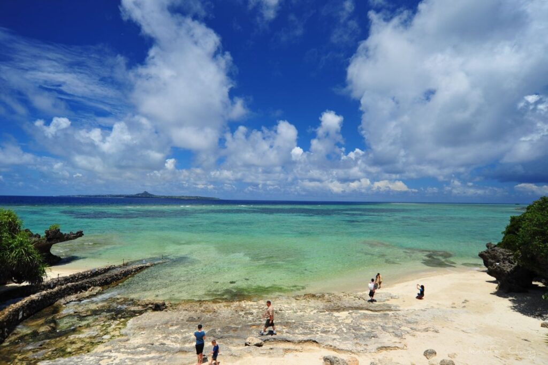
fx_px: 274
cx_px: 274
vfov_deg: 67.3
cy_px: 182
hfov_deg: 90.0
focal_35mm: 18
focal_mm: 18
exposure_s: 1/320
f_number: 8
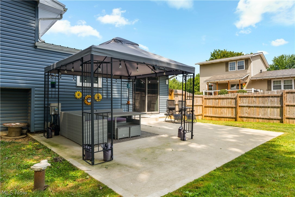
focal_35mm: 22
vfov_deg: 57.2
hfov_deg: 78.6
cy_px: 98
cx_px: 148
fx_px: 180
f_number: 8
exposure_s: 1/15
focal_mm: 22
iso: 160
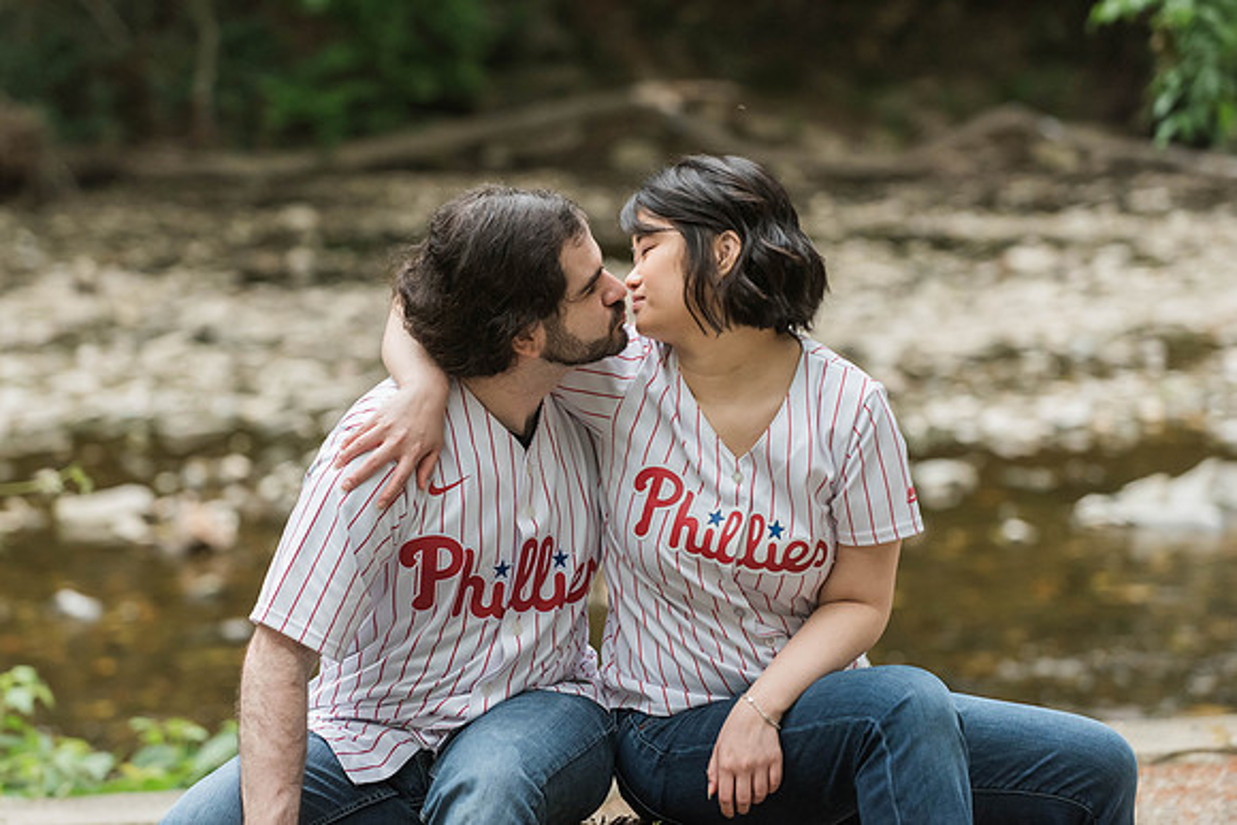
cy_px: 391
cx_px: 586
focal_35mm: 158
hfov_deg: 13.0
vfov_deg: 8.7
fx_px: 5431
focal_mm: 150
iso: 2000
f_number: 4
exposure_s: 1/640
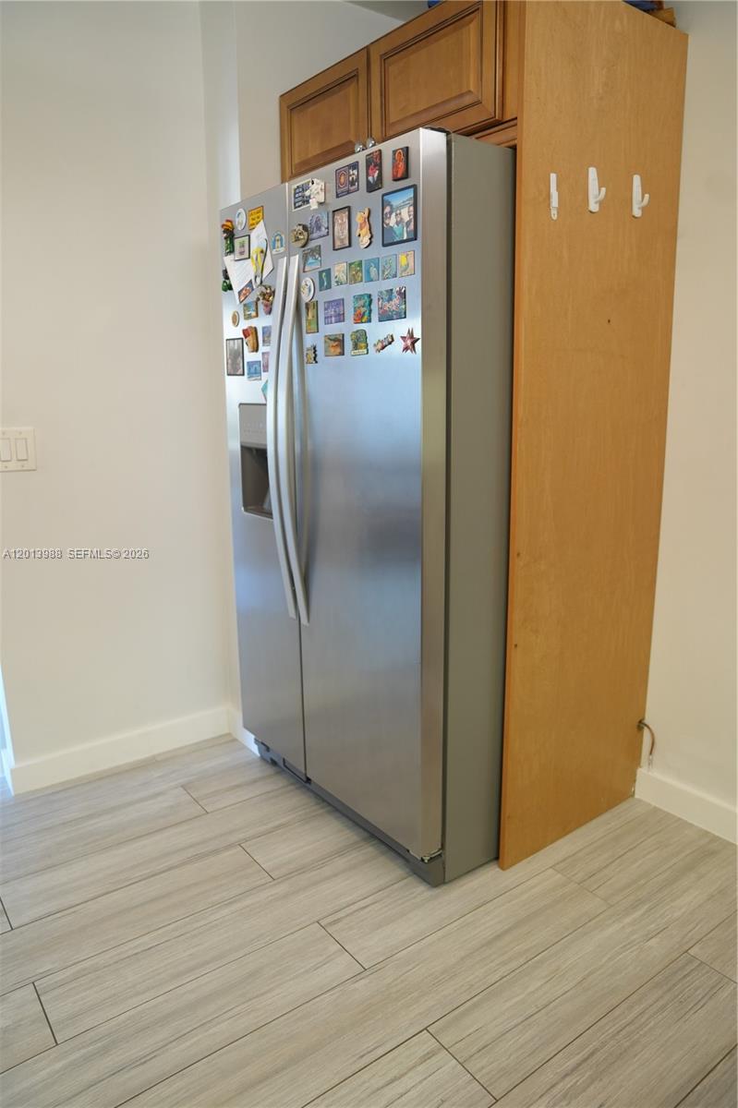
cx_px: 369
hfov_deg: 53.1
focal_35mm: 24
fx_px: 739
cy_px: 554
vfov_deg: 73.8
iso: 800
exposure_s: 1/40
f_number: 2.8
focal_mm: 24
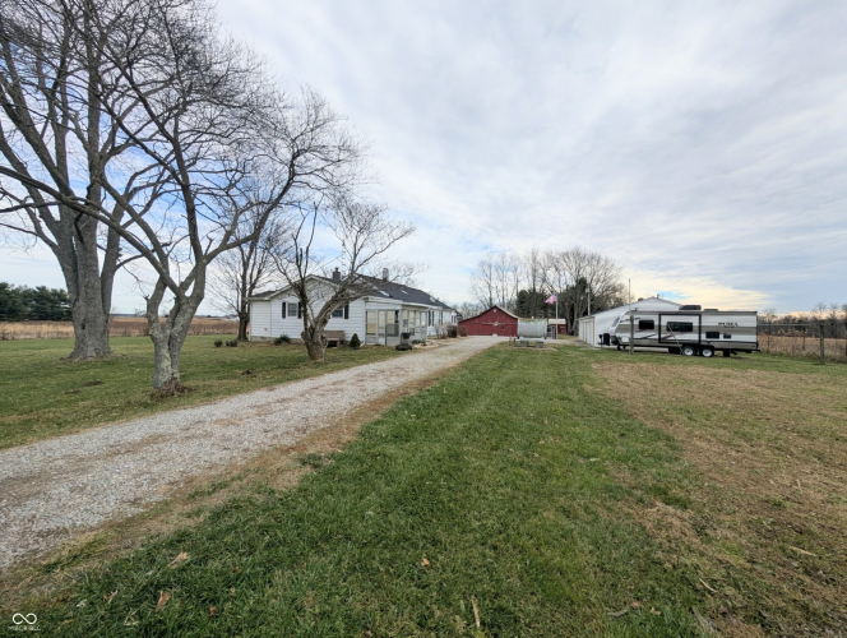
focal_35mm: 12
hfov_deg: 110.5
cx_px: 424
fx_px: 294
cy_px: 319
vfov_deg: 94.6
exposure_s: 1/1502
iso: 55
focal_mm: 2.02
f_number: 1.7
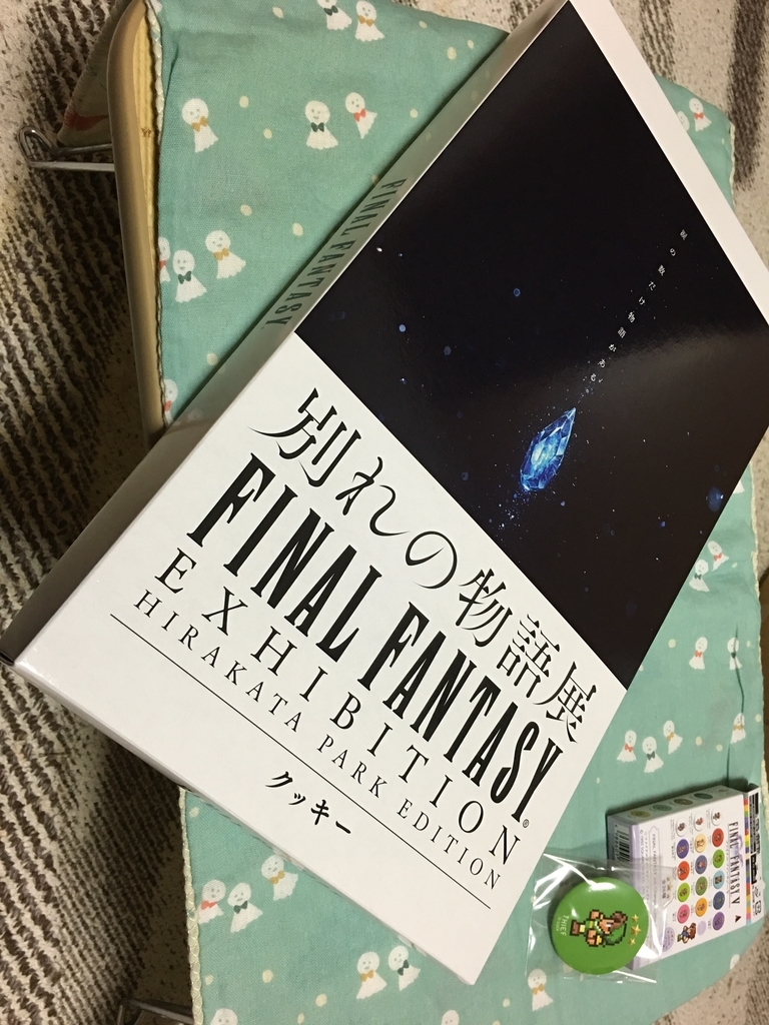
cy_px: 512
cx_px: 384
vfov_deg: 61.7
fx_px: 859
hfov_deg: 48.2
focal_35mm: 29
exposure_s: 1/17
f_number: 2.2
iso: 100
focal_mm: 4.15
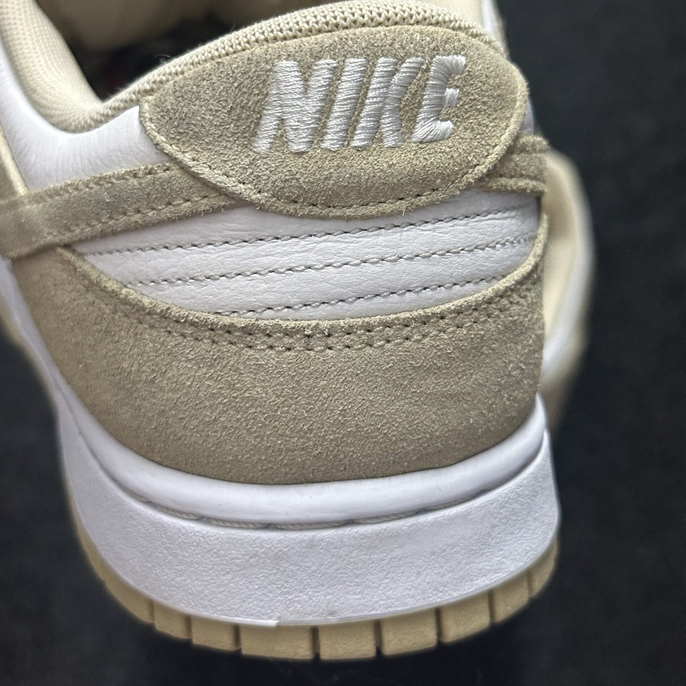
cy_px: 291
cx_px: 341
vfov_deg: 30.0
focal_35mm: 57
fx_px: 1278
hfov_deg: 30.0
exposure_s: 1/50
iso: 250
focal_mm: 6.86
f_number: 1.78
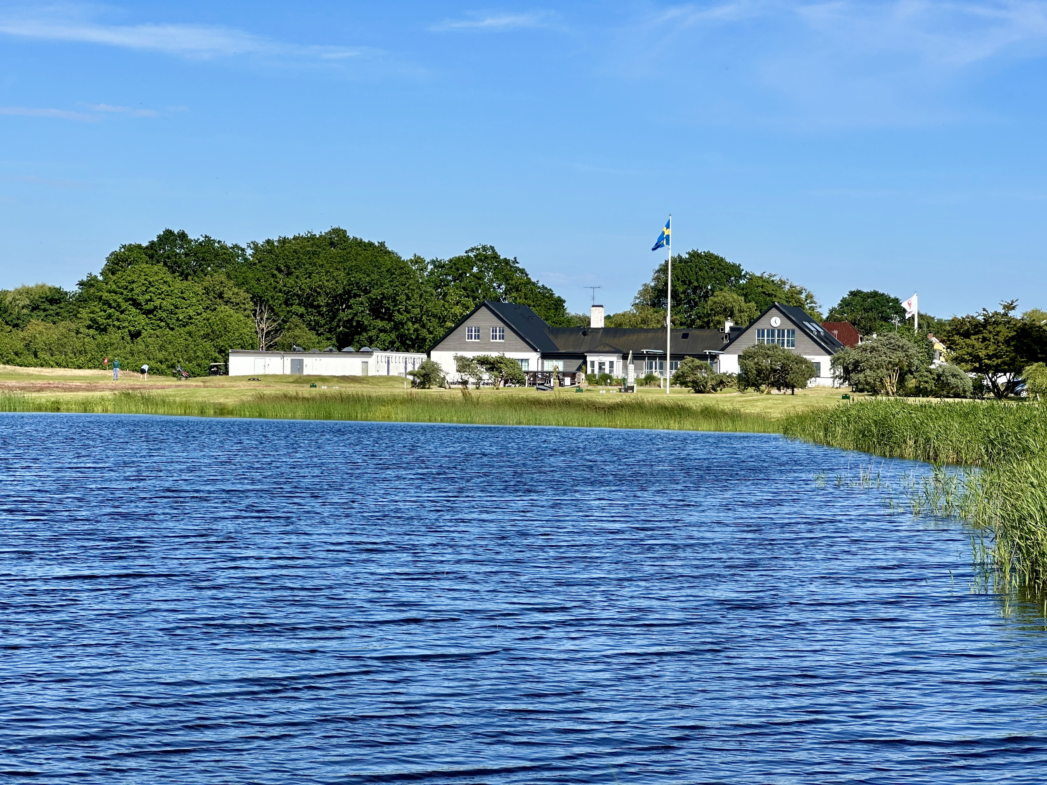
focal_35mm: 77
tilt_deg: +0.8
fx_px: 2329
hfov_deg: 25.3
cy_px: 392
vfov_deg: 19.1
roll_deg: -0.3
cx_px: 524
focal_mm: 9
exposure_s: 1/815
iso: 32
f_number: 2.8
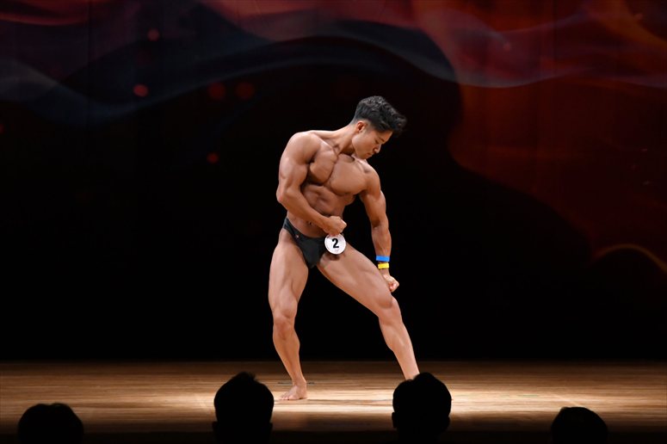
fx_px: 4445
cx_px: 334
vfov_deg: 5.7
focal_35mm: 240
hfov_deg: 8.6
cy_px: 222
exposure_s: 1/400
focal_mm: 160
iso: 3200
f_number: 5.6
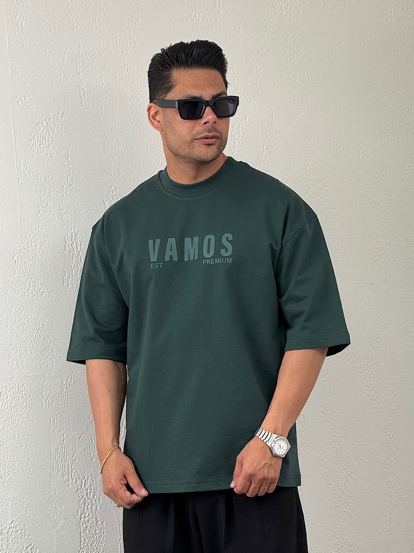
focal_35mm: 120
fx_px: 1914
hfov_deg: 12.3
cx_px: 207
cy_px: 276
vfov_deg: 16.4
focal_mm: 15.66
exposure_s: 1/129
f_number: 2.8
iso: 50
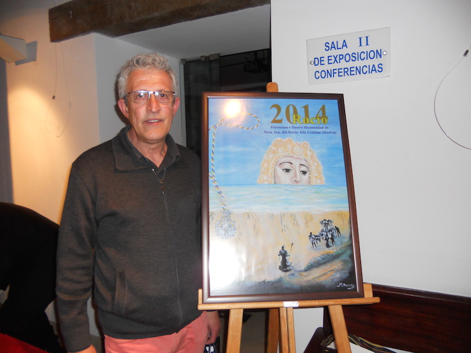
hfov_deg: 65.3
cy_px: 176
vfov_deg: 51.4
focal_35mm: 27
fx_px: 367
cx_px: 236
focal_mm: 4.9
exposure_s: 1/25
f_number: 3.2
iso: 200
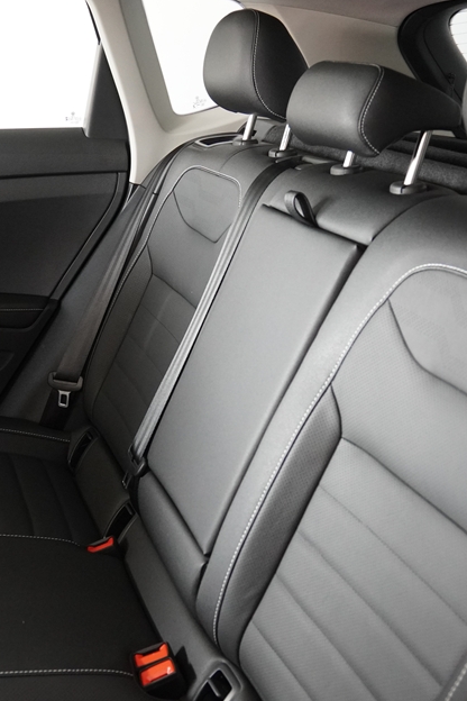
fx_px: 814
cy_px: 334
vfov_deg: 46.6
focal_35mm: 42
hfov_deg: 32.0
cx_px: 192
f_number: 2.8
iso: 2000
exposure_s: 1/160
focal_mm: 17
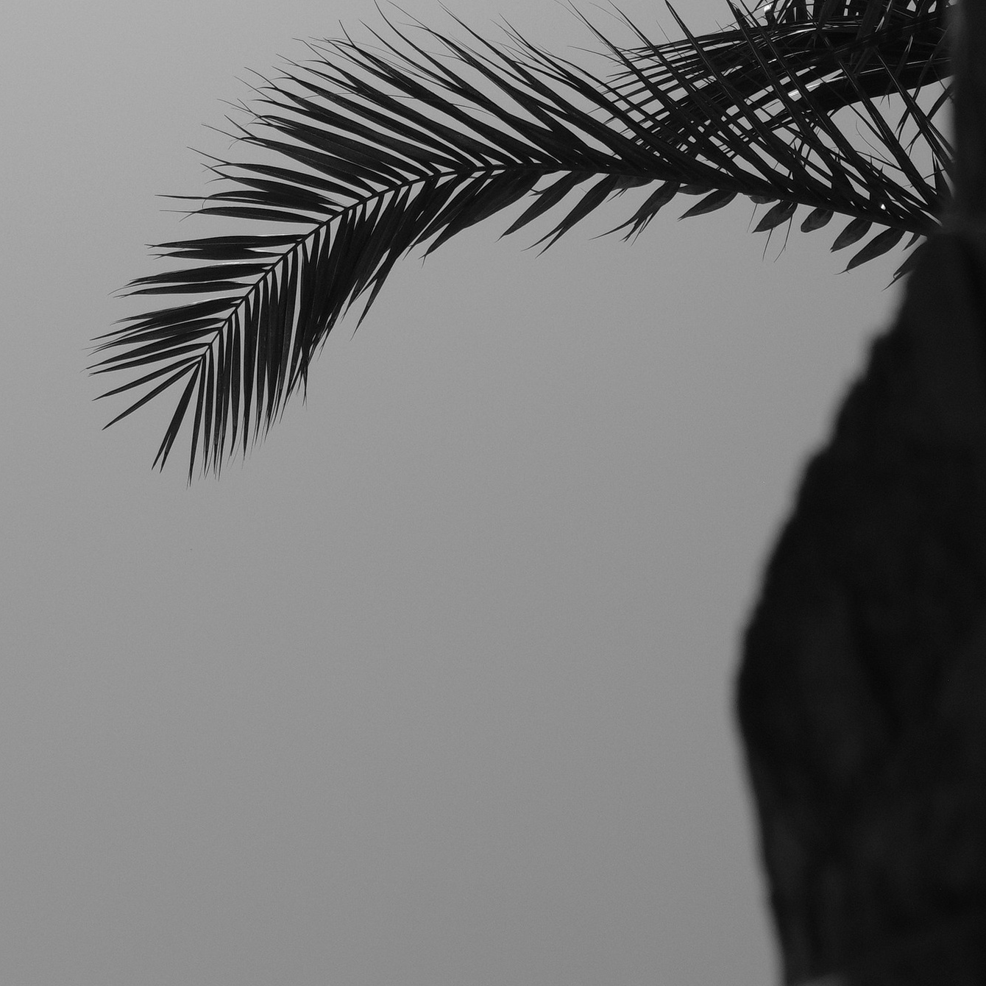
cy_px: -391
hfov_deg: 10.4
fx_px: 5414
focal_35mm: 168
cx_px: 478
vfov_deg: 10.1
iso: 400
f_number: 11
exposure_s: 1/1600
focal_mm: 46.3
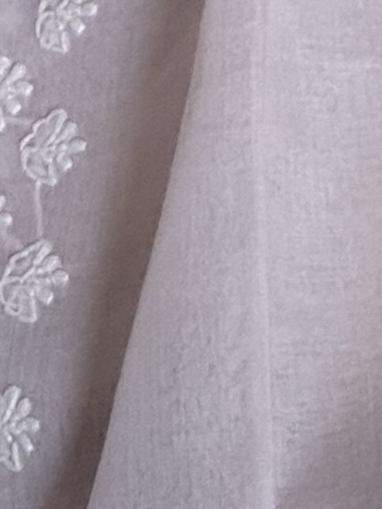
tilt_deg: -26.8
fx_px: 11315
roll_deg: -0.6
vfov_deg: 2.6
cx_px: 489
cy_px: 378
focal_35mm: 769
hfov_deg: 1.9
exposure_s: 1/68
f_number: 2.8
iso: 250
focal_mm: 15.66
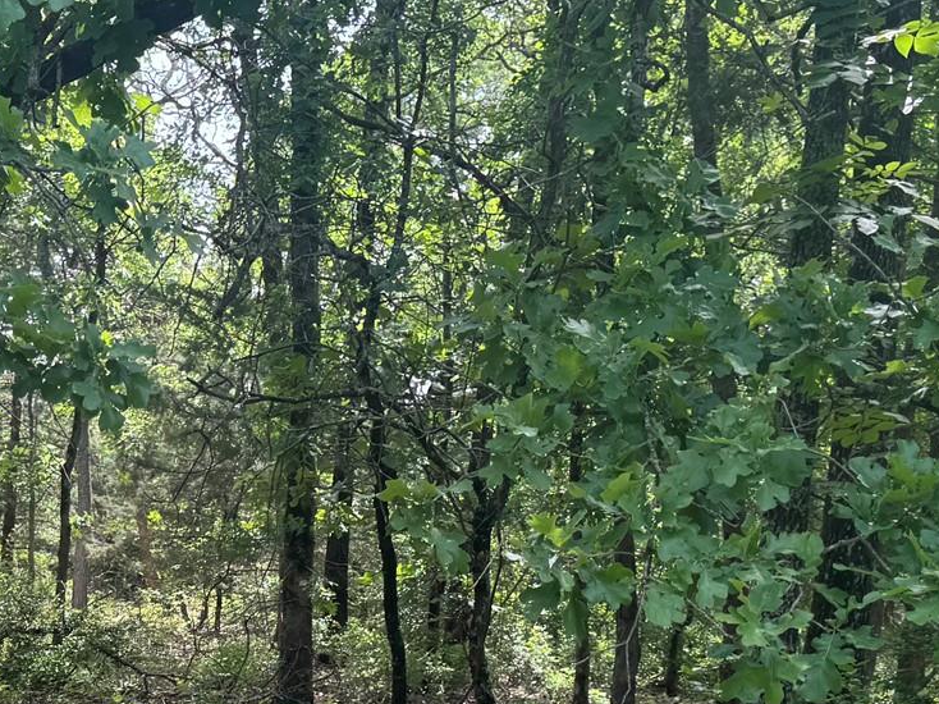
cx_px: 197
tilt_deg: -5.7
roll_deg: -1.5
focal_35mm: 67
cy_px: 612
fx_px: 1817
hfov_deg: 28.4
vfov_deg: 21.5
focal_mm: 6.76
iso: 80
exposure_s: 1/287
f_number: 1.78
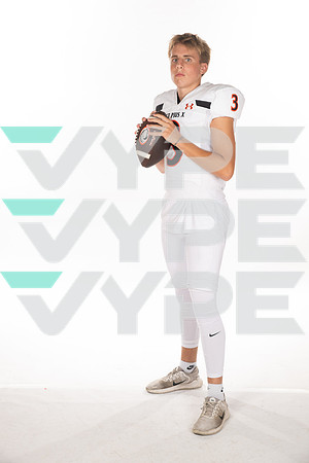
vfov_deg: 34.5
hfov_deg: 23.4
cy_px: 232
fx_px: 747
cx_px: 154
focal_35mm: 58
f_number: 8
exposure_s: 1/320
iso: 800
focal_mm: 58
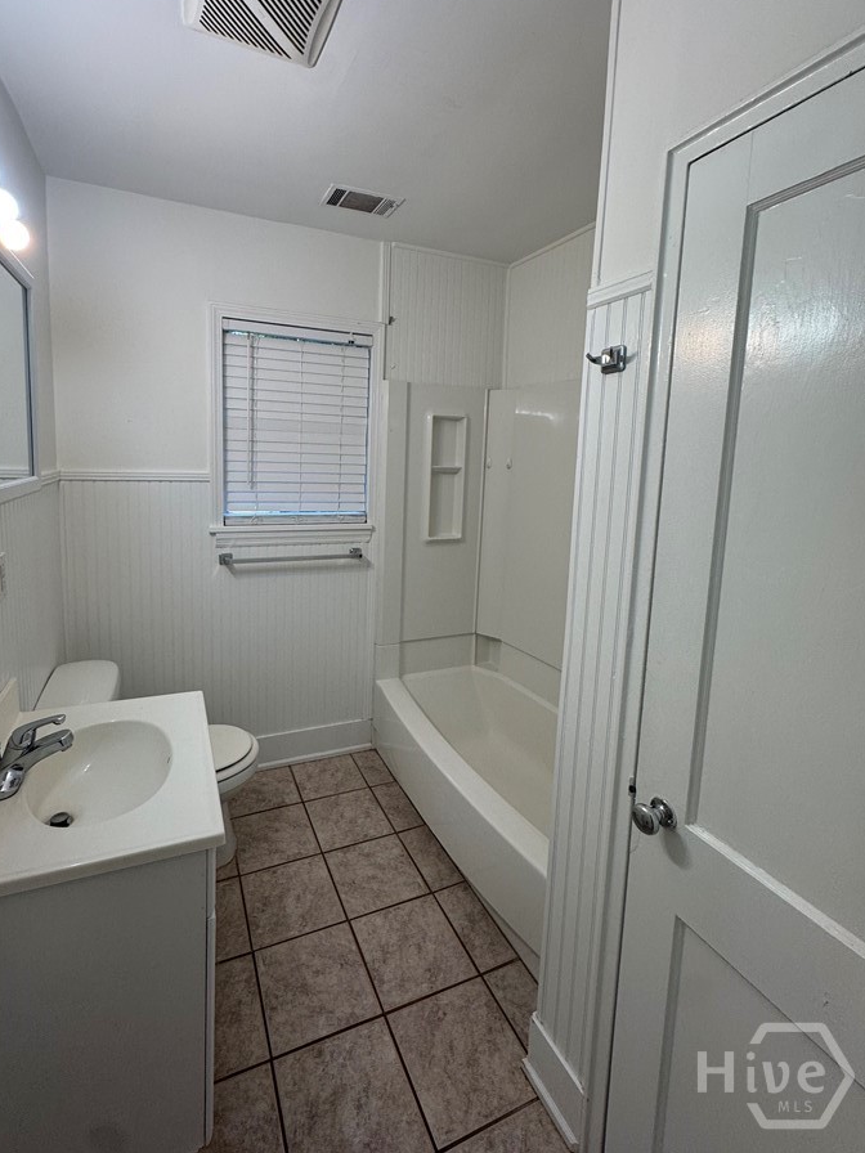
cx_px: 380
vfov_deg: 94.2
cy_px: 516
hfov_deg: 77.8
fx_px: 533
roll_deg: -1.4
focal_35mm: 16
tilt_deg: -5.5
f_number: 2.2
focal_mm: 2.22
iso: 125
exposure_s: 1/120
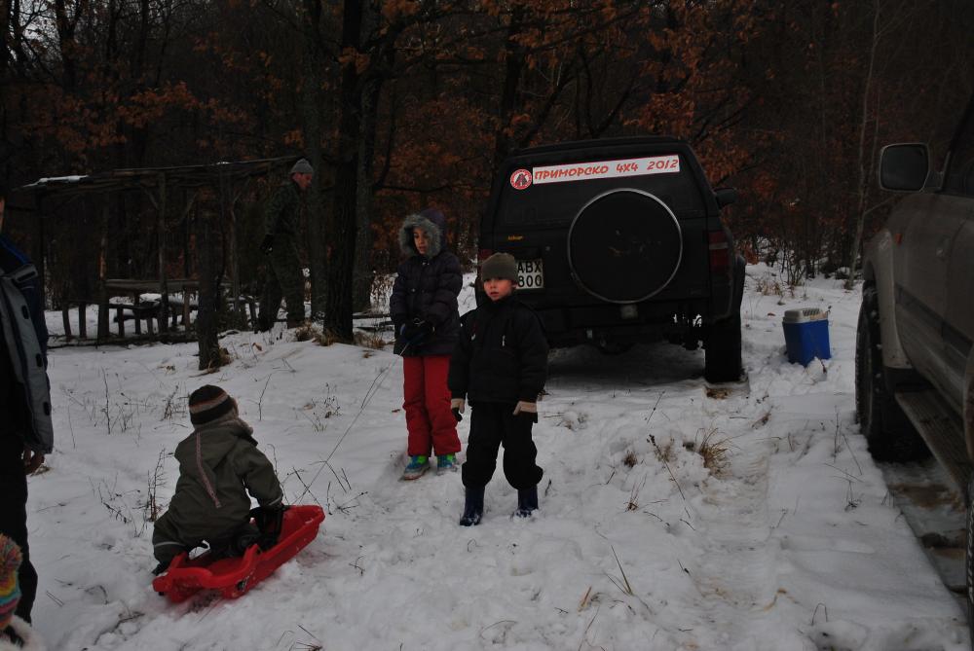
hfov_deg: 41.1
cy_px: 326
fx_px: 1300
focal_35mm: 48
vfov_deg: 28.1
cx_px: 487
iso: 200
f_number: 4.8
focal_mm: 32
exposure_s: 1/2000
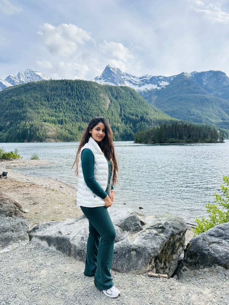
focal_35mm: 24
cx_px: 114
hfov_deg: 56.8
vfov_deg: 71.6
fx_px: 212
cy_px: 152
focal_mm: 6.86
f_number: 1.78
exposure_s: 1/1949
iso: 80
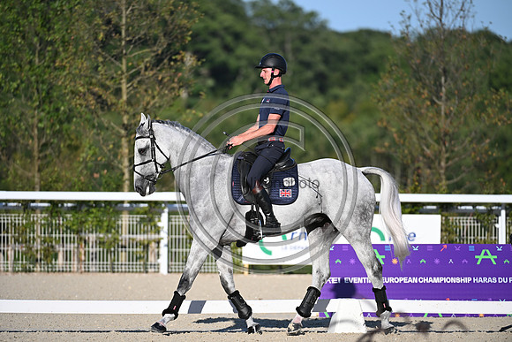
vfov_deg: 4.4
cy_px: 171
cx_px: 256
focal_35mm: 310
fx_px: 4410
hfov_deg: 6.6
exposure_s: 1/1600
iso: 250
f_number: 4.5
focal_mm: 310
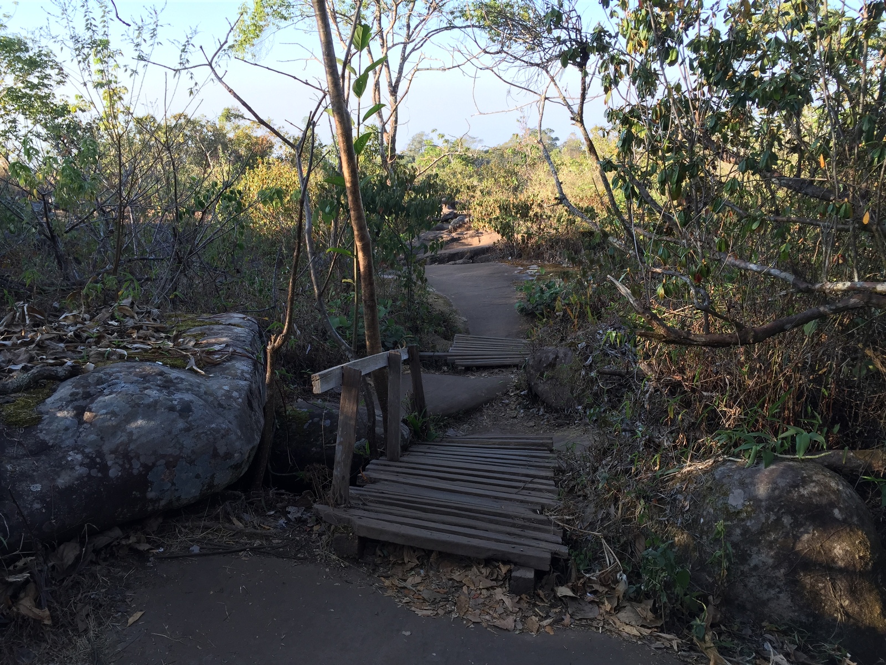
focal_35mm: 29
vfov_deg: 48.2
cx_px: 443
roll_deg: -0.7
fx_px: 742
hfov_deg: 61.7
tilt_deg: -15.4
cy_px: 332
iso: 32
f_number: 2.2
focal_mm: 4.15
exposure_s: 1/220
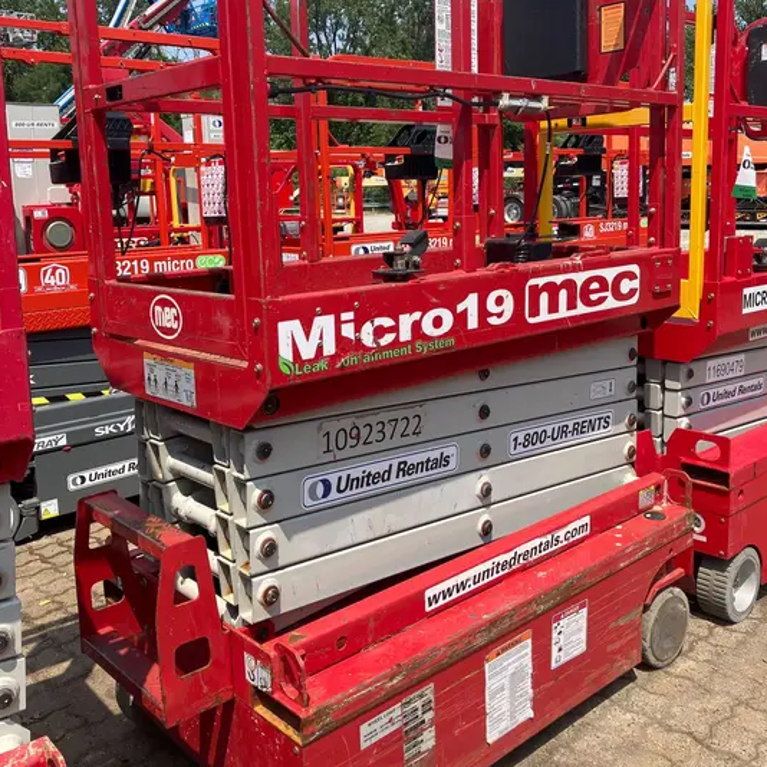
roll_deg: +1.8
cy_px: 328
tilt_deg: -6.3
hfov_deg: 48.4
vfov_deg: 48.3
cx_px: 388
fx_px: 852
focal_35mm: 34
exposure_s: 1/1389
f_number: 1.8
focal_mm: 3.99
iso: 32
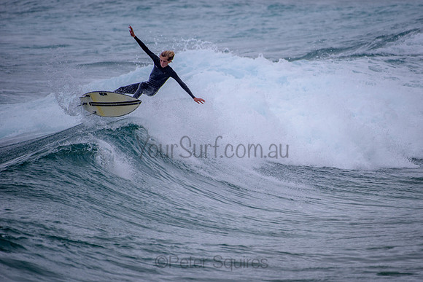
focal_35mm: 613
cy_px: 142
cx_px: 259
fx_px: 7205
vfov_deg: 2.2
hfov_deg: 3.4
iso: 180
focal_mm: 500
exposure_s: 1/2000
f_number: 5.6
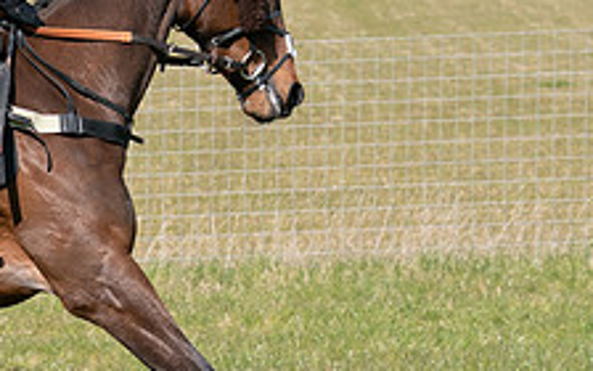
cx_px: -50
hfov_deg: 7.5
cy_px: 147
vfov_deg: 4.7
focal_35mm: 277
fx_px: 4477
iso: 400
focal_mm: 70
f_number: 5
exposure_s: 1/2000
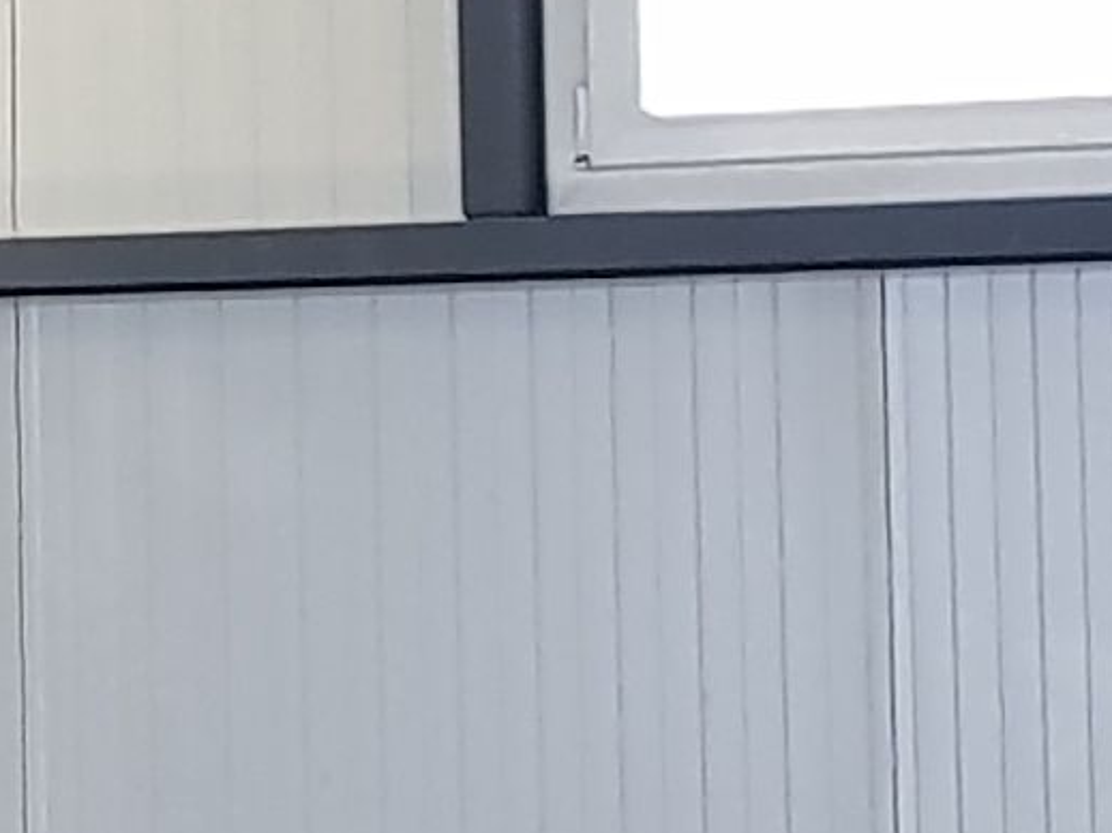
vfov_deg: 7.3
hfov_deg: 8.1
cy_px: 231
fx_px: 6488
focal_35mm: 202
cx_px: -2440
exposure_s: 1/50
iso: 125
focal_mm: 4.2
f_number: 1.7
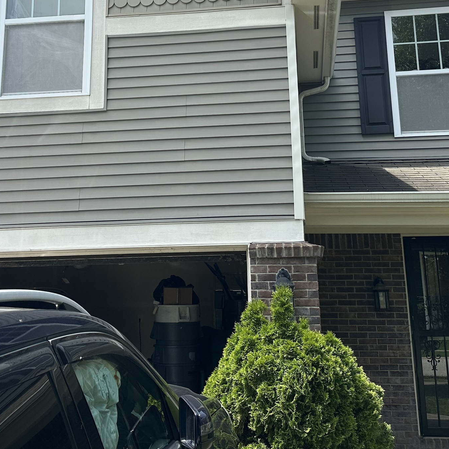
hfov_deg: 35.3
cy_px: 105
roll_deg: +0.2
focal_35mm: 48
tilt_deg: +17.3
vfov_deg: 34.5
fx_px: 704
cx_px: 202
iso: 80
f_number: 1.78
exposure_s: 1/2809
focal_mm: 6.86
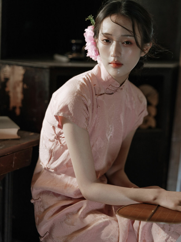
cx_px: 90
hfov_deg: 17.0
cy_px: 121
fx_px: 607
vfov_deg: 22.5
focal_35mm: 87
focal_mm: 110
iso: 1250
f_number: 2.8
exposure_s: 1/200
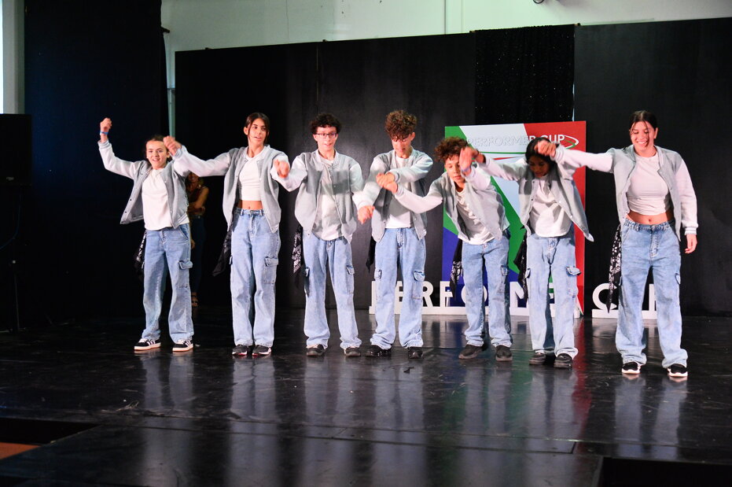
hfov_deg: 42.8
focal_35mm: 46
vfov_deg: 29.2
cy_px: 244
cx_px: 366
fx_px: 934
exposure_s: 1/250
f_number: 4
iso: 6400
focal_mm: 46
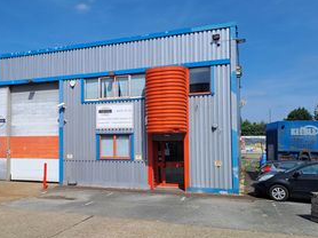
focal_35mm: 36
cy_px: 130
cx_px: 93
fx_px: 330
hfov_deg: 50.0
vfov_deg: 39.6
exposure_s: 1/1949
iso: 32
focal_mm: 4.65
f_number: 1.8
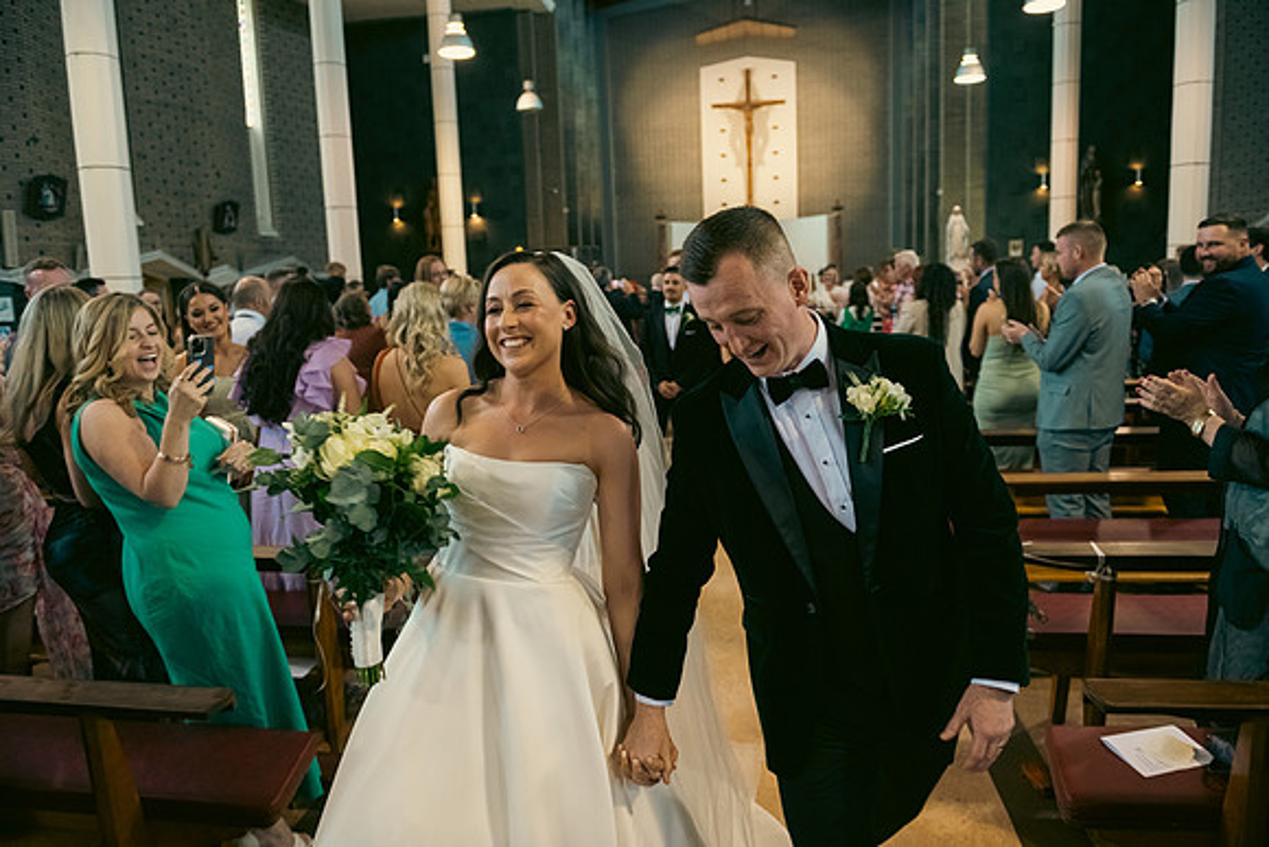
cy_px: 424
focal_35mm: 24
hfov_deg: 73.7
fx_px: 846
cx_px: 634
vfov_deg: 53.2
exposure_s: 1/160
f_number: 3.5
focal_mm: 24
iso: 1000
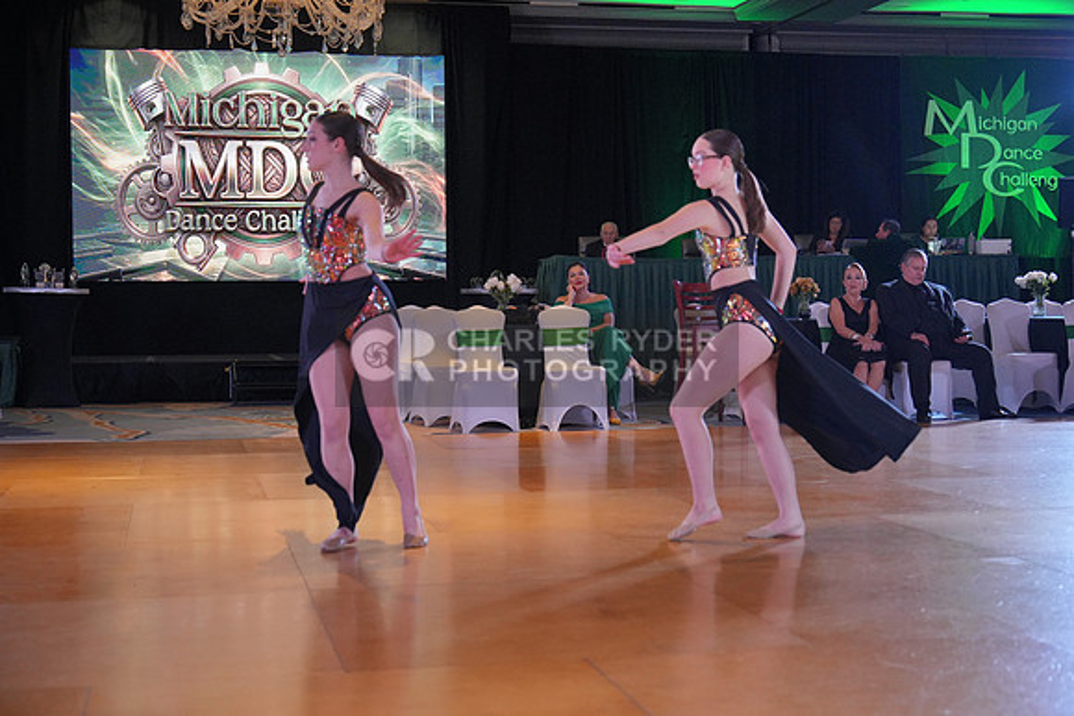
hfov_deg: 35.6
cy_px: 358
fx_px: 1671
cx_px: 537
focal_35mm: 56
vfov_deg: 24.2
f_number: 4
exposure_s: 1/500
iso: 3200
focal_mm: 56
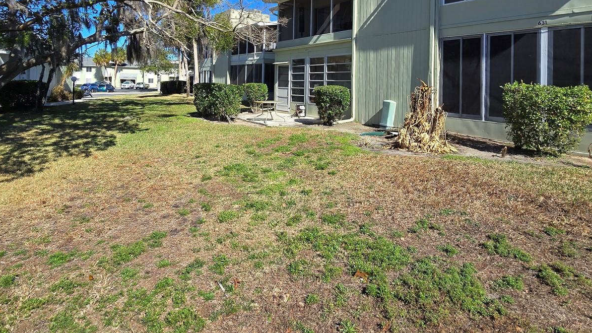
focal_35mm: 19
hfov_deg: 89.5
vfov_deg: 55.5
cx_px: 280
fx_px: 298
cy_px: 82
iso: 50
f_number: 2.2
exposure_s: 1/1920
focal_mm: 2.2
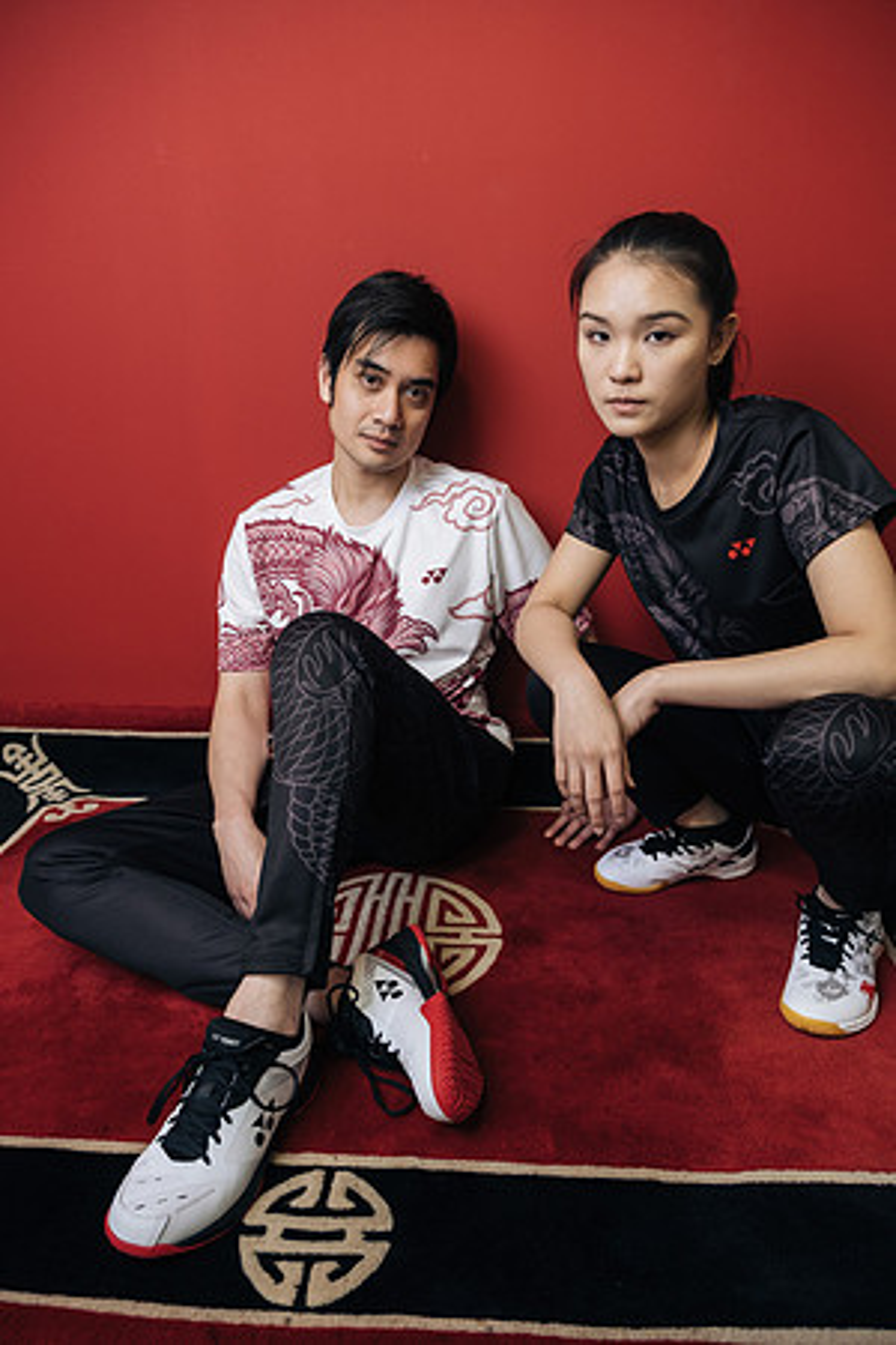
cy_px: 672
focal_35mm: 24
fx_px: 896
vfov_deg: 73.7
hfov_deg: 53.1
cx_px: 448
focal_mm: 16
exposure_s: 1/125
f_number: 3.2
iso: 800
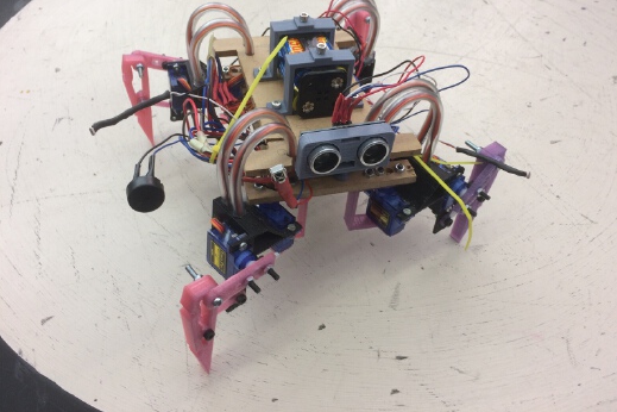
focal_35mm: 31
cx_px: 314
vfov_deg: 42.2
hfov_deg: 60.3
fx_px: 531
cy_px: 176
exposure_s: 1/50
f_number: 2.2
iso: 50
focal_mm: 4.15
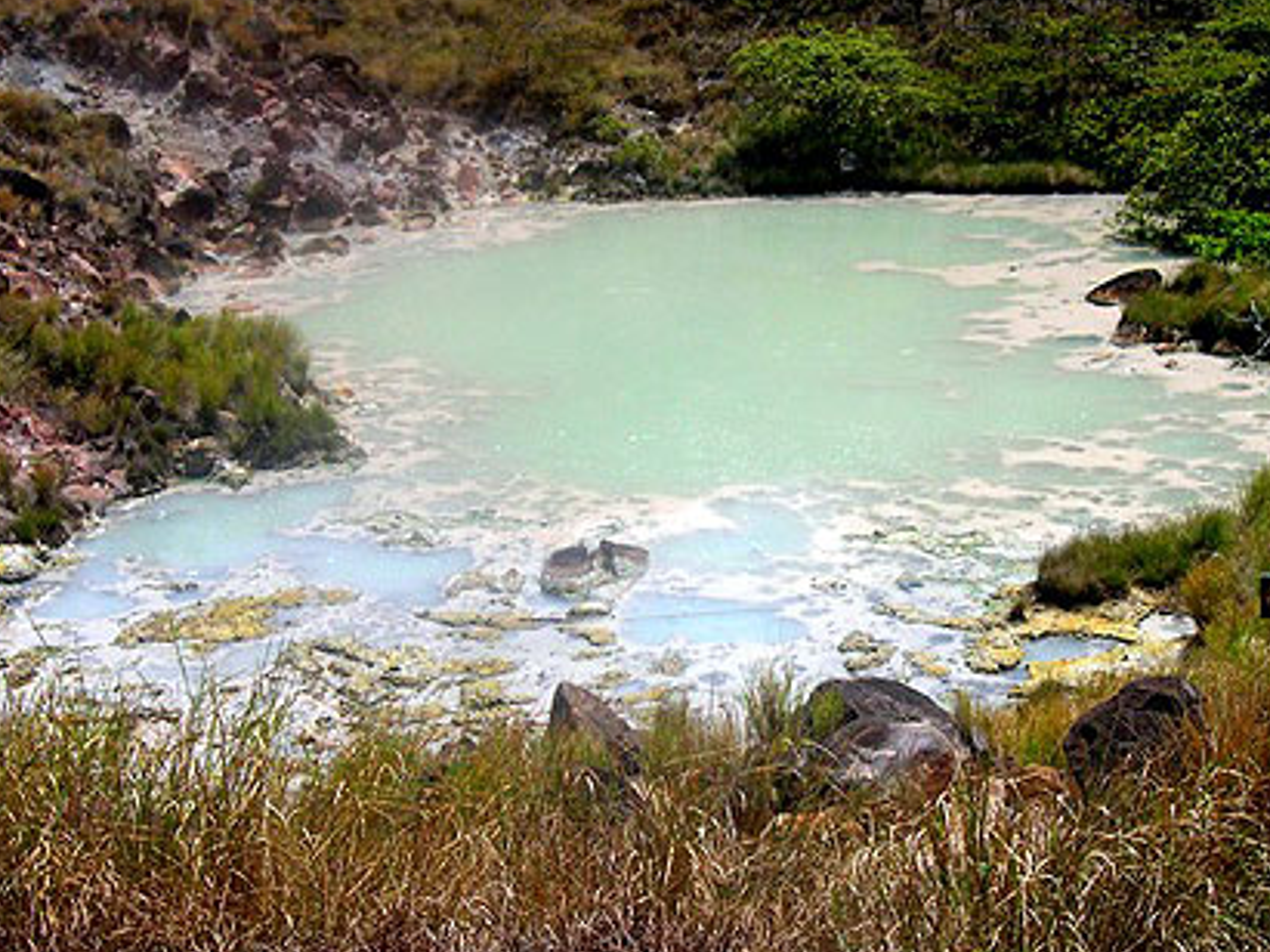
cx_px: 652
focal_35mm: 57
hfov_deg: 33.8
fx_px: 2091
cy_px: 473
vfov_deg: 25.6
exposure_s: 1/214
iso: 100
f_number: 8.8
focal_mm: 11.1
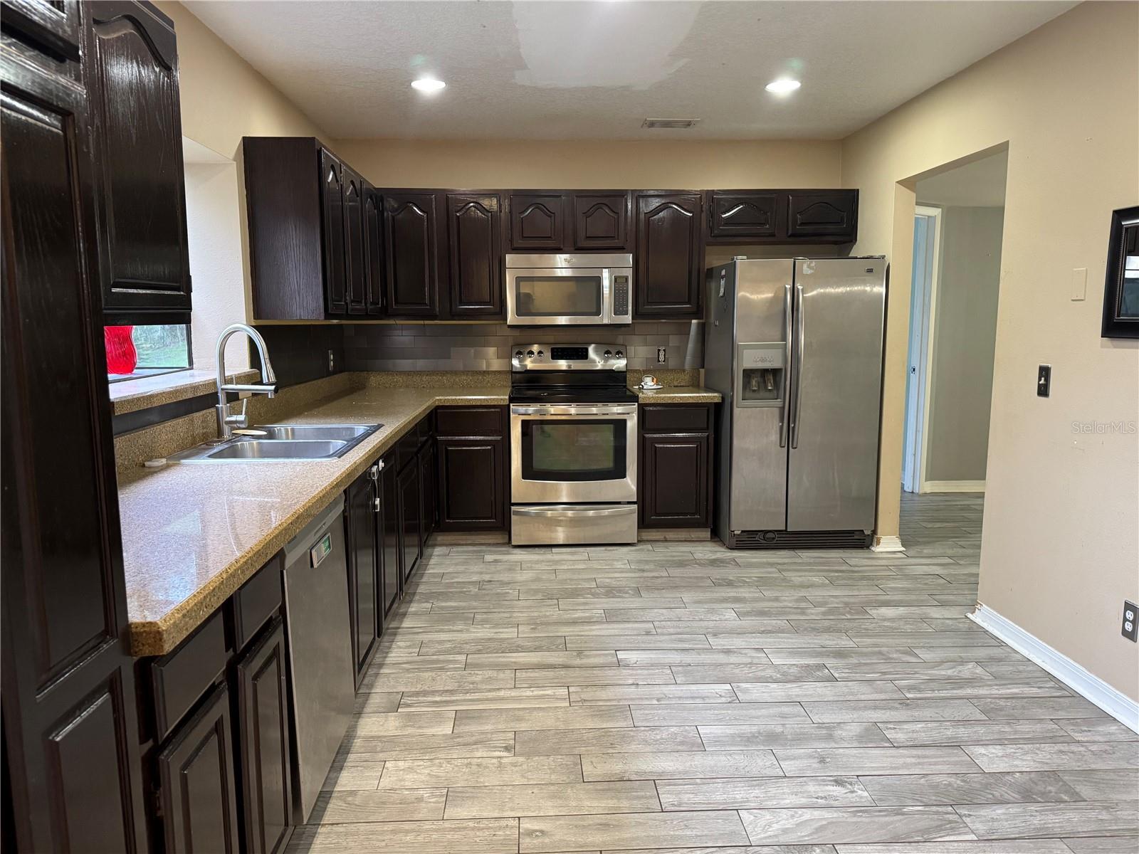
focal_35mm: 24
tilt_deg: -8.7
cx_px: 570
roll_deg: -0.4
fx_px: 790
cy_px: 427
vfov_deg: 56.8
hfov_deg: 71.6
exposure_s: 1/60
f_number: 1.78
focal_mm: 6.76
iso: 500
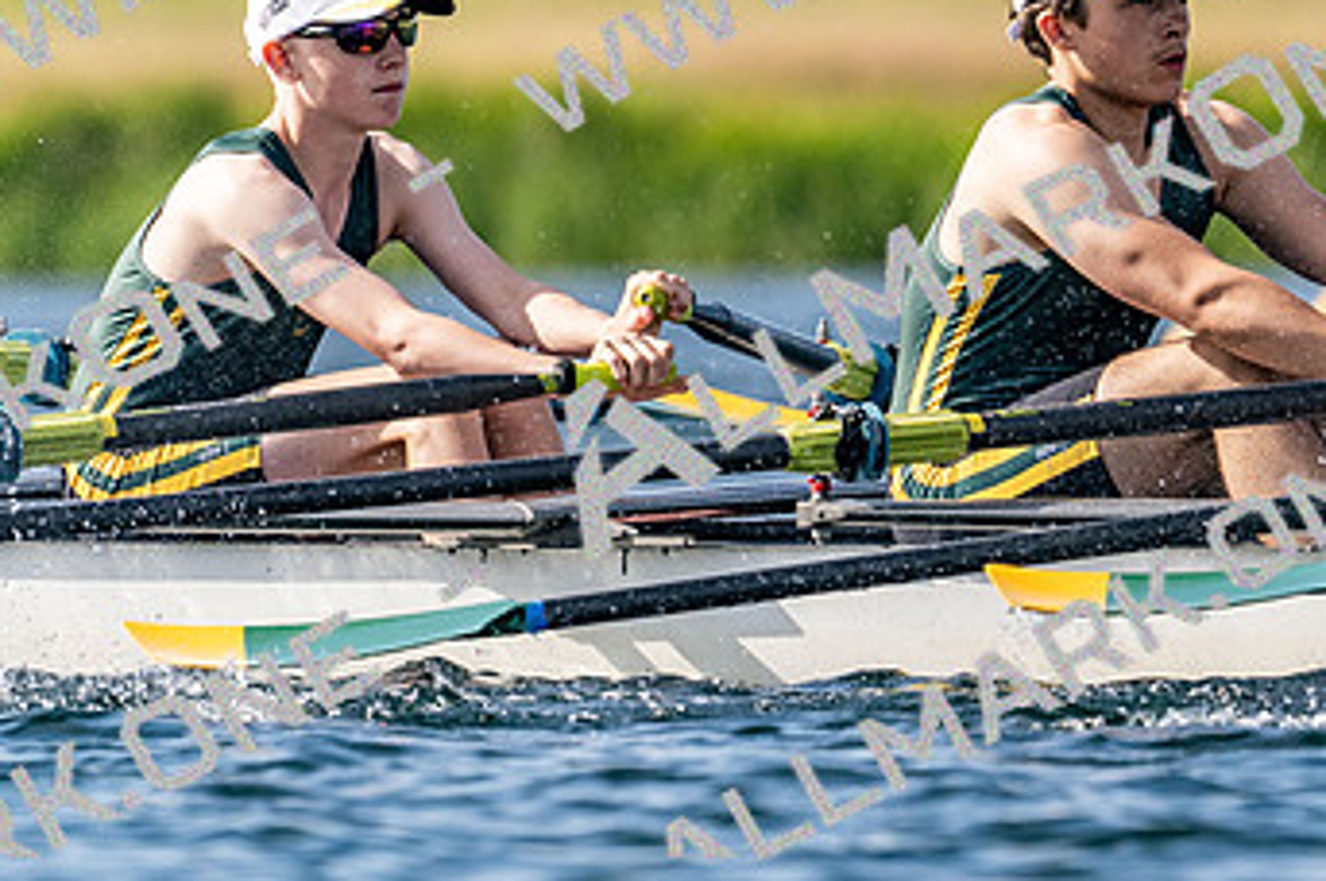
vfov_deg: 1.4
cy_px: 197
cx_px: 232
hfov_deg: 2.0
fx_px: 37349
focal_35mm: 1015
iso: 250
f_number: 4.5
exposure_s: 1/2500
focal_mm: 400
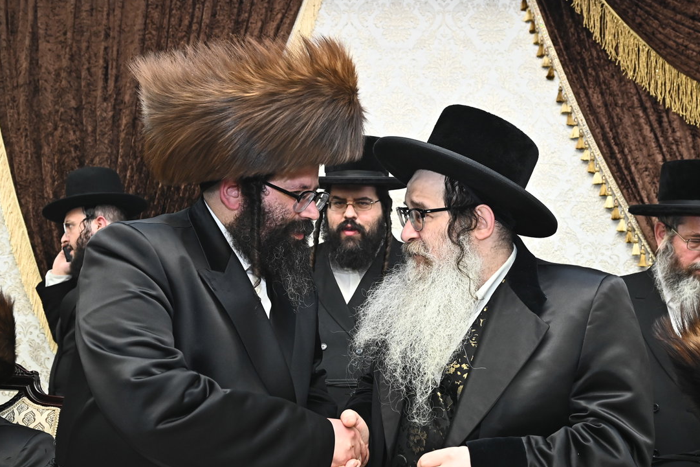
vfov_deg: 30.5
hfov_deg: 44.5
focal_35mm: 44
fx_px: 855
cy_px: 233
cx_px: 368
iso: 2000
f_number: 5.6
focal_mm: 34
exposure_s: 1/200
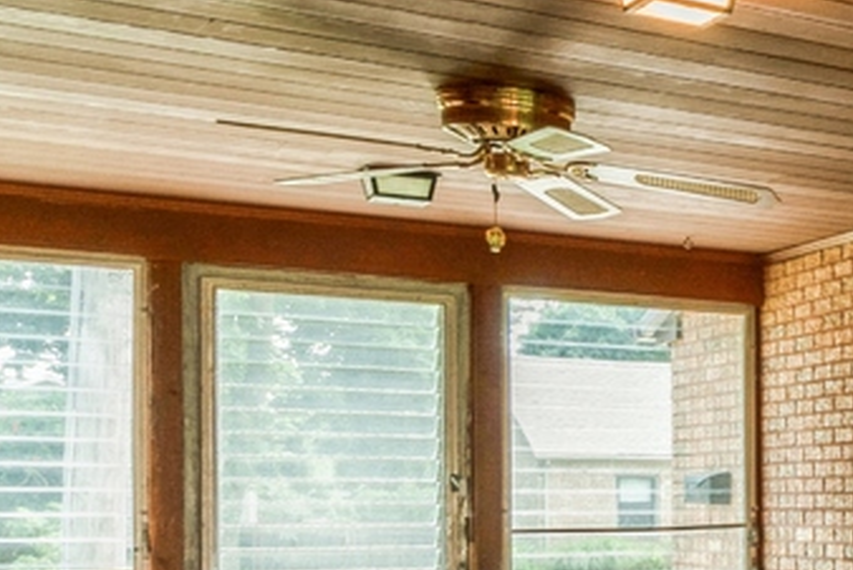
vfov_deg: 20.2
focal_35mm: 67
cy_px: 406
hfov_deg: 20.0
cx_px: 1605
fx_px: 1589
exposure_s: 1/13
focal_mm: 14
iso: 200
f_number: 8
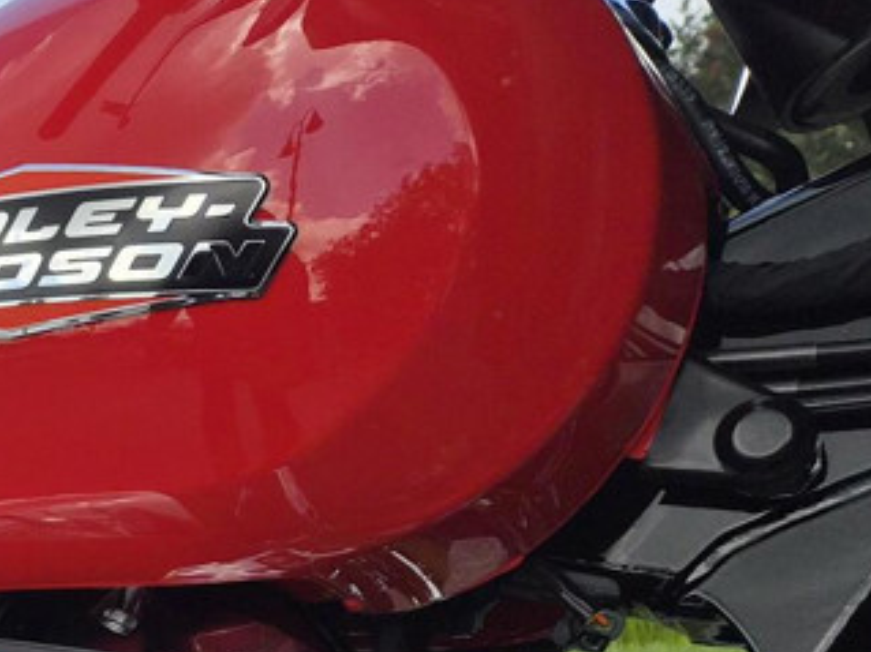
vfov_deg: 17.2
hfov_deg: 20.3
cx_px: -567
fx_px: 1937
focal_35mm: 77
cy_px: 996
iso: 80
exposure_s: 1/4208
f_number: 1.8
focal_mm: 5.4
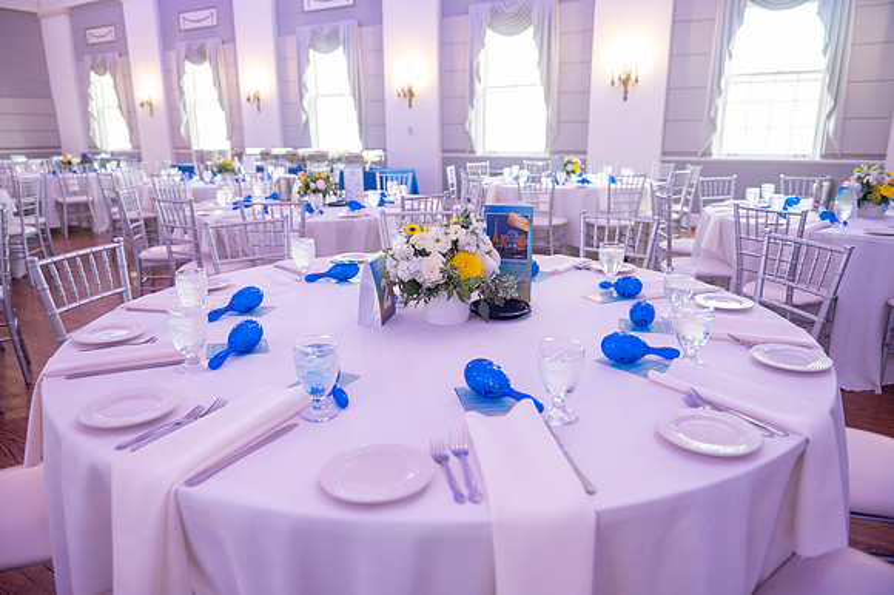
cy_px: 298
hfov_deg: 73.8
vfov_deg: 53.1
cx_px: 447
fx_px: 596
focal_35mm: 24
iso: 1000
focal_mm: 24
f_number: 3.2
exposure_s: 1/60
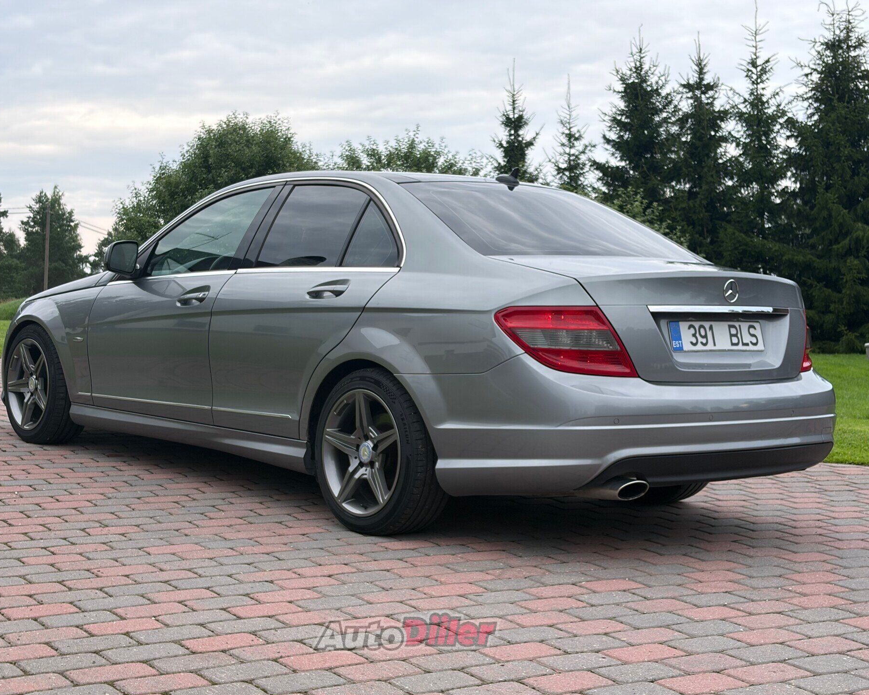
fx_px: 1415
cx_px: 405
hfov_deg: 34.1
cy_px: 349
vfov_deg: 27.6
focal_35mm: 55
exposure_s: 1/724
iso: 40
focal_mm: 5.96
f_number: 1.6
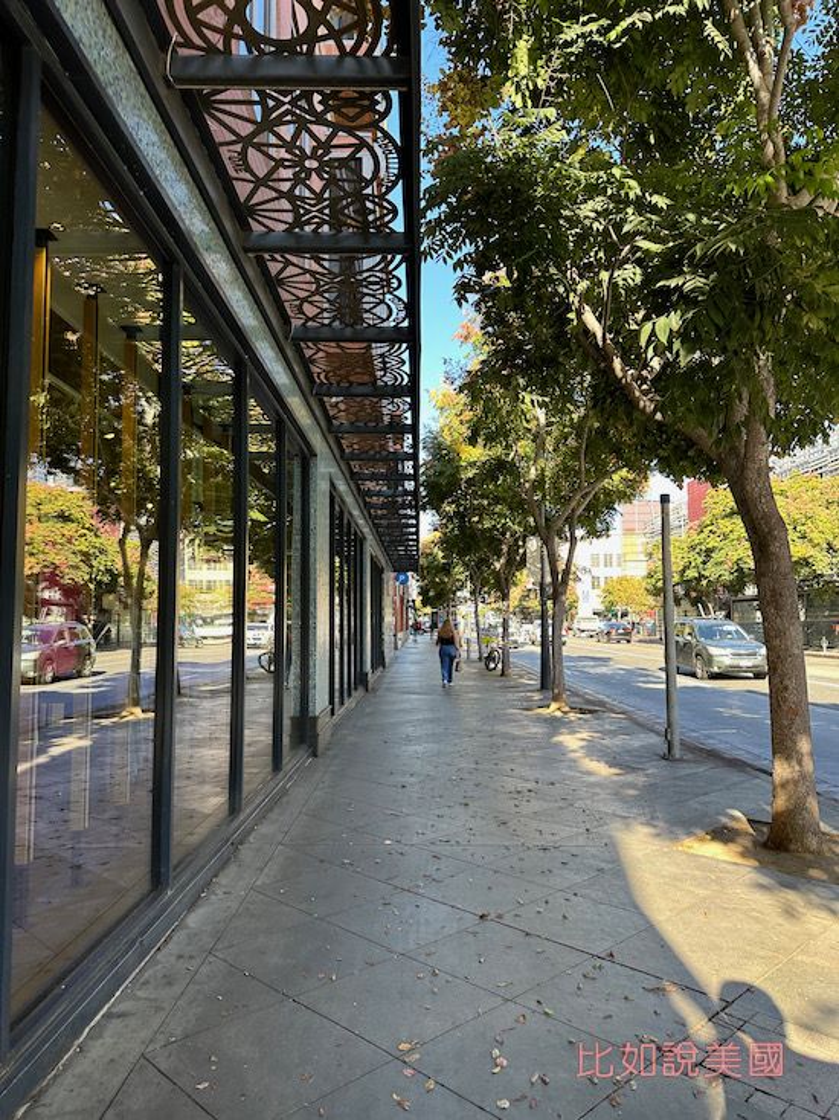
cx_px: 420
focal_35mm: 24
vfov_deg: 71.6
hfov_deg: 56.8
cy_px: 560
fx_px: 776
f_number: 1.78
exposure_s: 1/317
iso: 80
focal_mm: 6.86
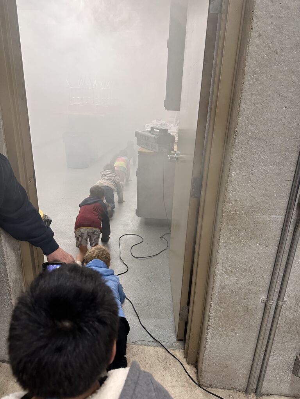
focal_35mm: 24
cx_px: 150
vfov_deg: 71.6
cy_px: 200
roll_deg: -2.8
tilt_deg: -20.4
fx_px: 277
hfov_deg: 56.8
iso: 125
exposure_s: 1/60
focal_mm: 6.86
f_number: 1.78
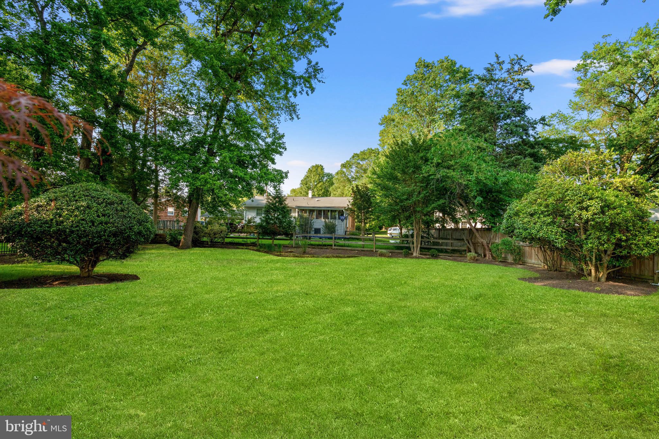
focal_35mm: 17
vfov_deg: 70.4
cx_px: 330
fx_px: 311
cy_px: 220
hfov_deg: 93.3
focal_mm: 17
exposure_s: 1/320
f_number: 9
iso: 640
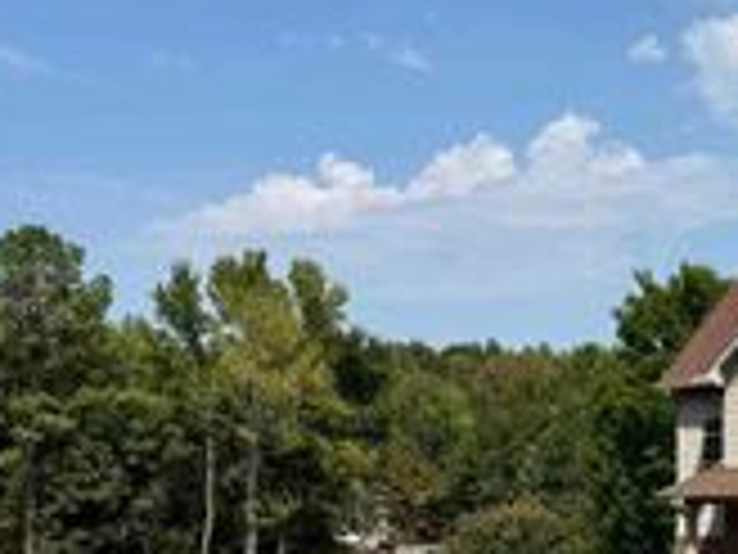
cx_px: 918
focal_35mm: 73
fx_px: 1556
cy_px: 498
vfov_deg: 19.8
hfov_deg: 23.9
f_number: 1.78
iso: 80
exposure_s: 1/5348
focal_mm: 6.76
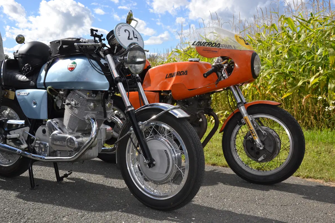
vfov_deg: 29.9
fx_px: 419
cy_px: 112
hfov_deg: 43.6
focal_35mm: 45
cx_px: 168
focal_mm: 30
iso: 100
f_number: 9
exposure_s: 1/200
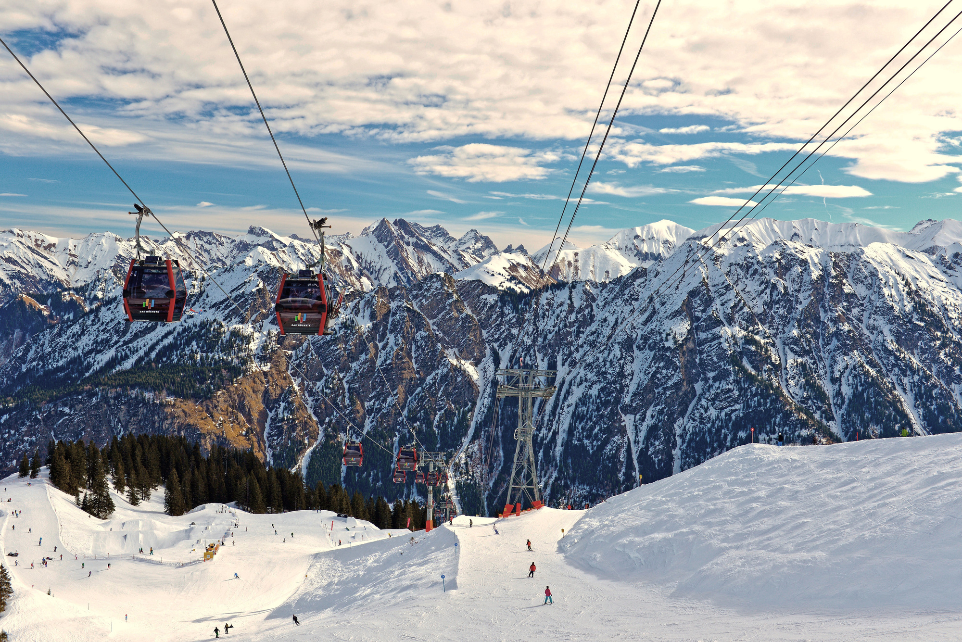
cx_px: 481
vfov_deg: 35.1
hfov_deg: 50.7
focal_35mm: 38
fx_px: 1016
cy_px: 321
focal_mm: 38
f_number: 7.1
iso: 100
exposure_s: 1/200
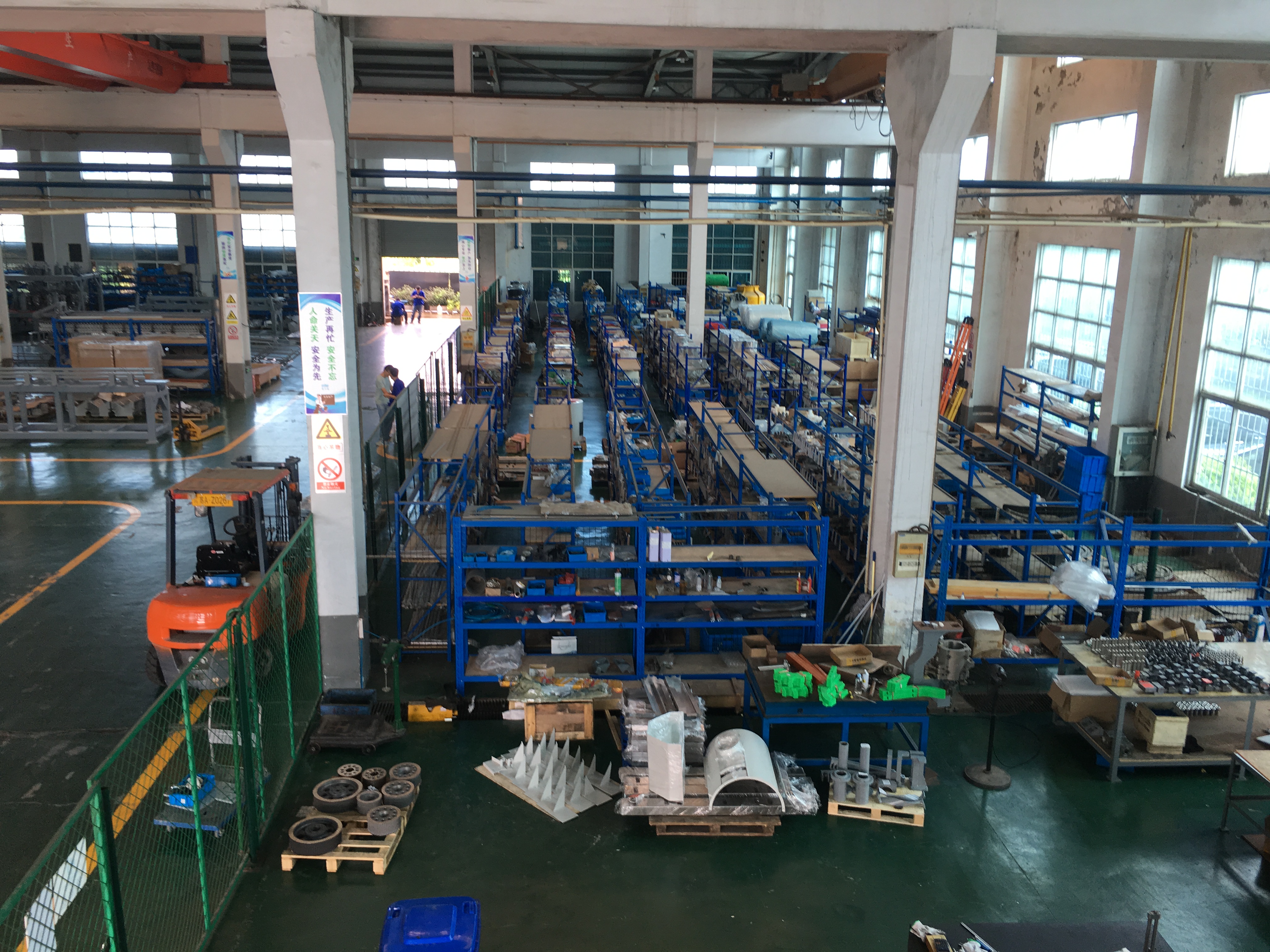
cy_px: 476
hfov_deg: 61.7
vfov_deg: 48.2
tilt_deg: -14.0
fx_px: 1064
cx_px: 635
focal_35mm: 29
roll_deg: -1.4
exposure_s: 1/50
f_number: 2.2
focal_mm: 4.15
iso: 25
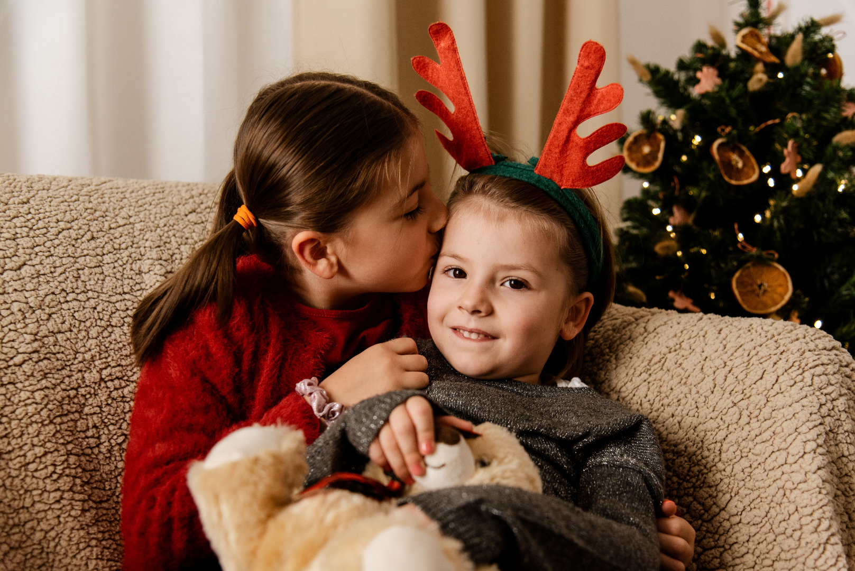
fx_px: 950
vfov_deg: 33.4
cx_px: 428
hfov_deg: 48.4
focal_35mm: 40
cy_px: 286
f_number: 4
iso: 640
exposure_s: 1/160
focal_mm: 40
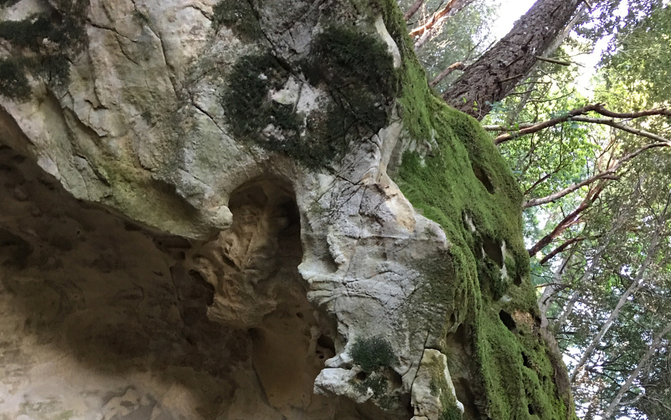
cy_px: 430
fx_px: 768
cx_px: 335
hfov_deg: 47.2
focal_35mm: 42
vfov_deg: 28.5
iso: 80
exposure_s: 1/15
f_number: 2.2
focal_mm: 4.15
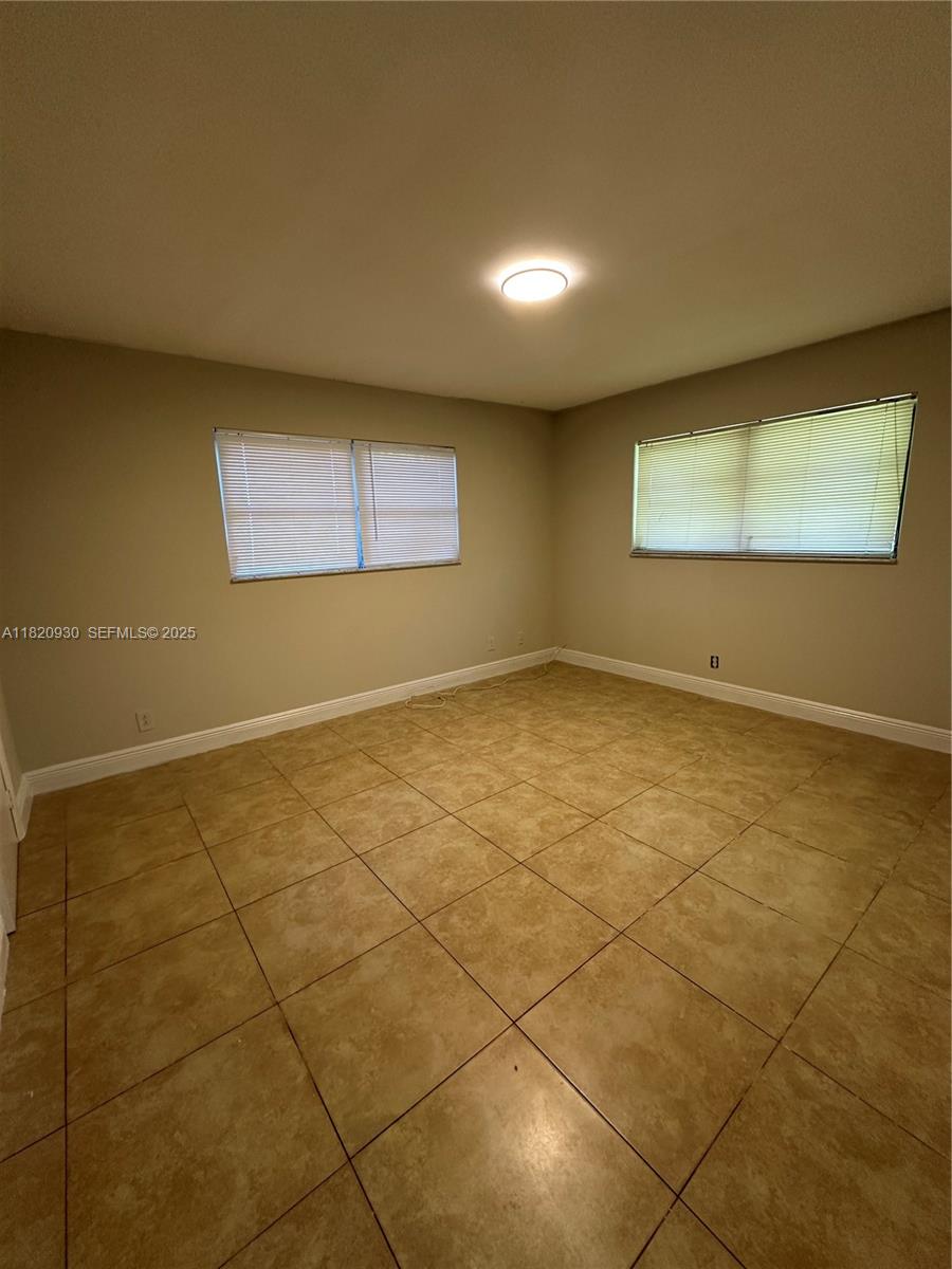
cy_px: 634
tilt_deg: -10.1
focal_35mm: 14
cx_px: 476
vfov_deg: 102.1
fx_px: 513
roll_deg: +1.0
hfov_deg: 85.7
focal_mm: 2.22
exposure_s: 1/60
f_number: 2.2
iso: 200
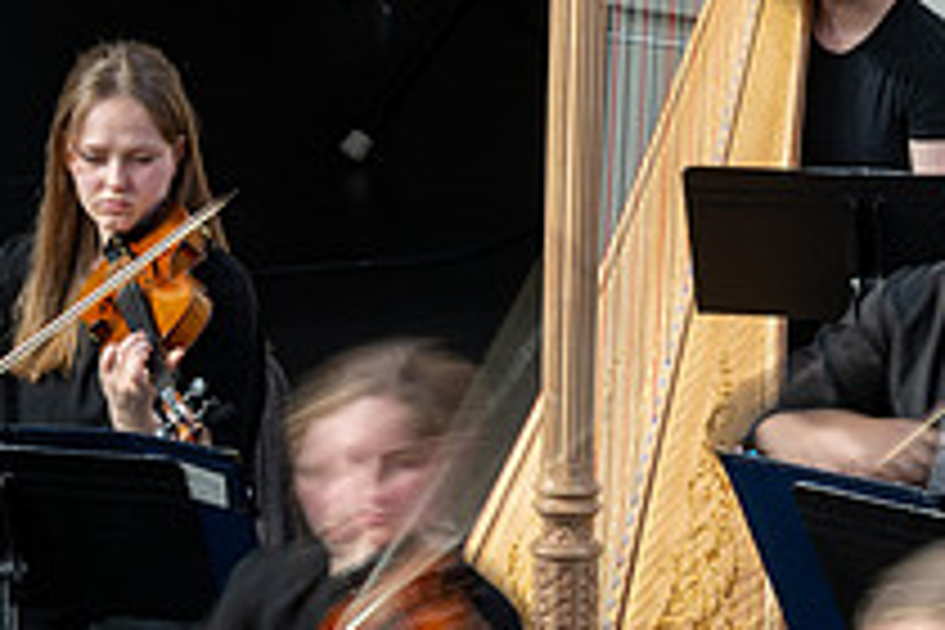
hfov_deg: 5.2
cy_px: 641
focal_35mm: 400
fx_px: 10499
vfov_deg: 3.4
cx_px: 572
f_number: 13
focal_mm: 145
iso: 100
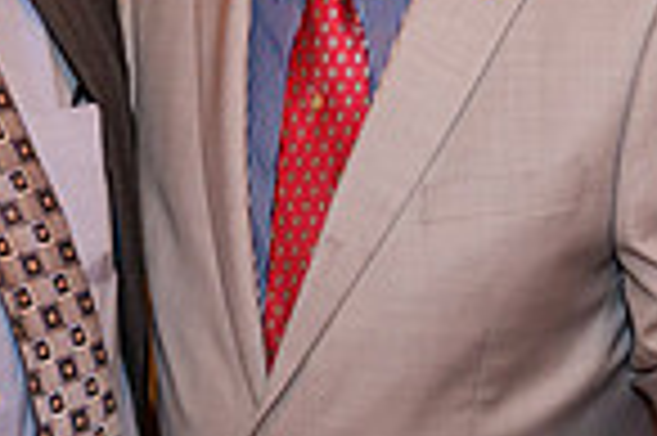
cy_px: 112
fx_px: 2096
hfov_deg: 17.7
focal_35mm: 115
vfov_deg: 11.9
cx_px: 126
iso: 1250
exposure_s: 1/200
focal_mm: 27
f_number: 3.2
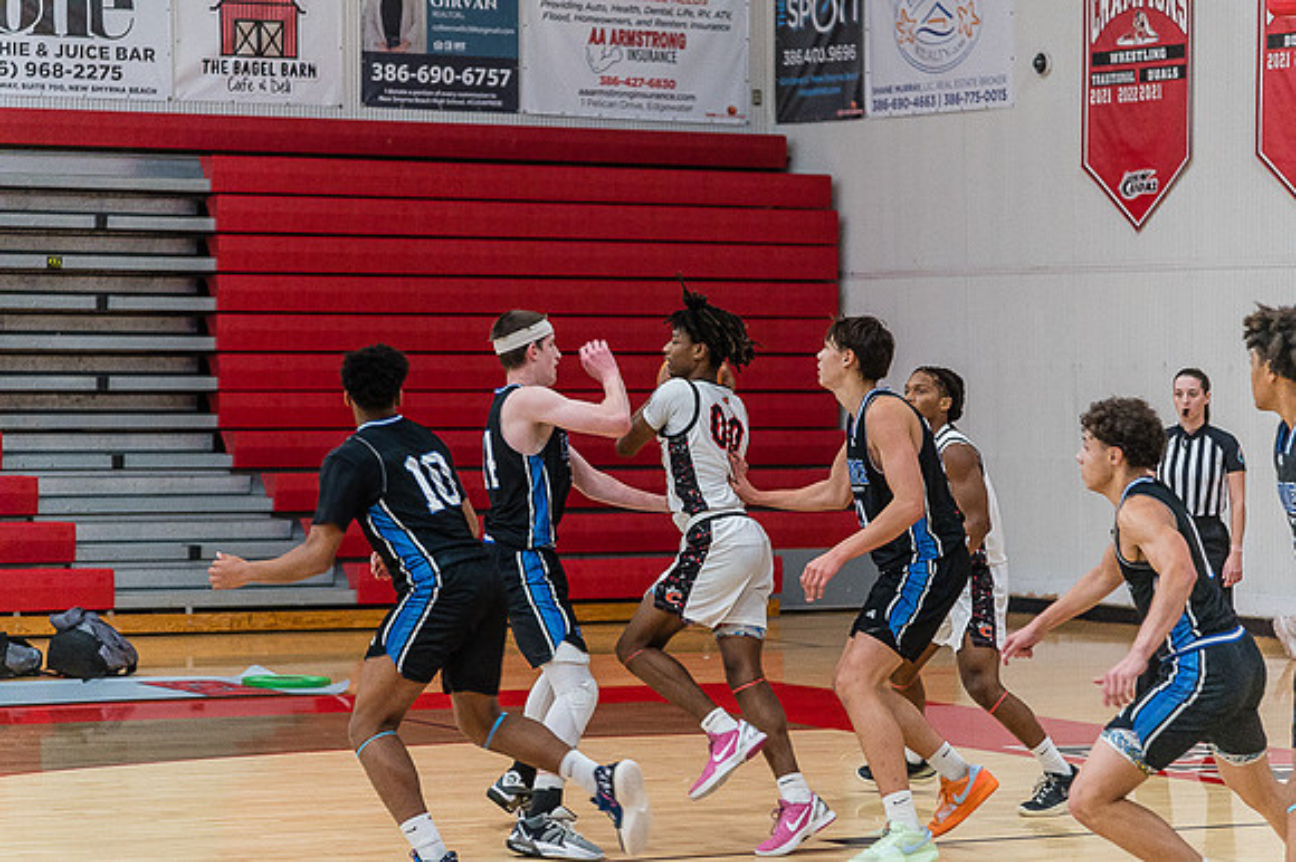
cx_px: 648
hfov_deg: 17.1
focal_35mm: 120
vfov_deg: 11.4
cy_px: 431
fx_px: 4317
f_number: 4
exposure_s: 1/320
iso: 5000
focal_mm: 120
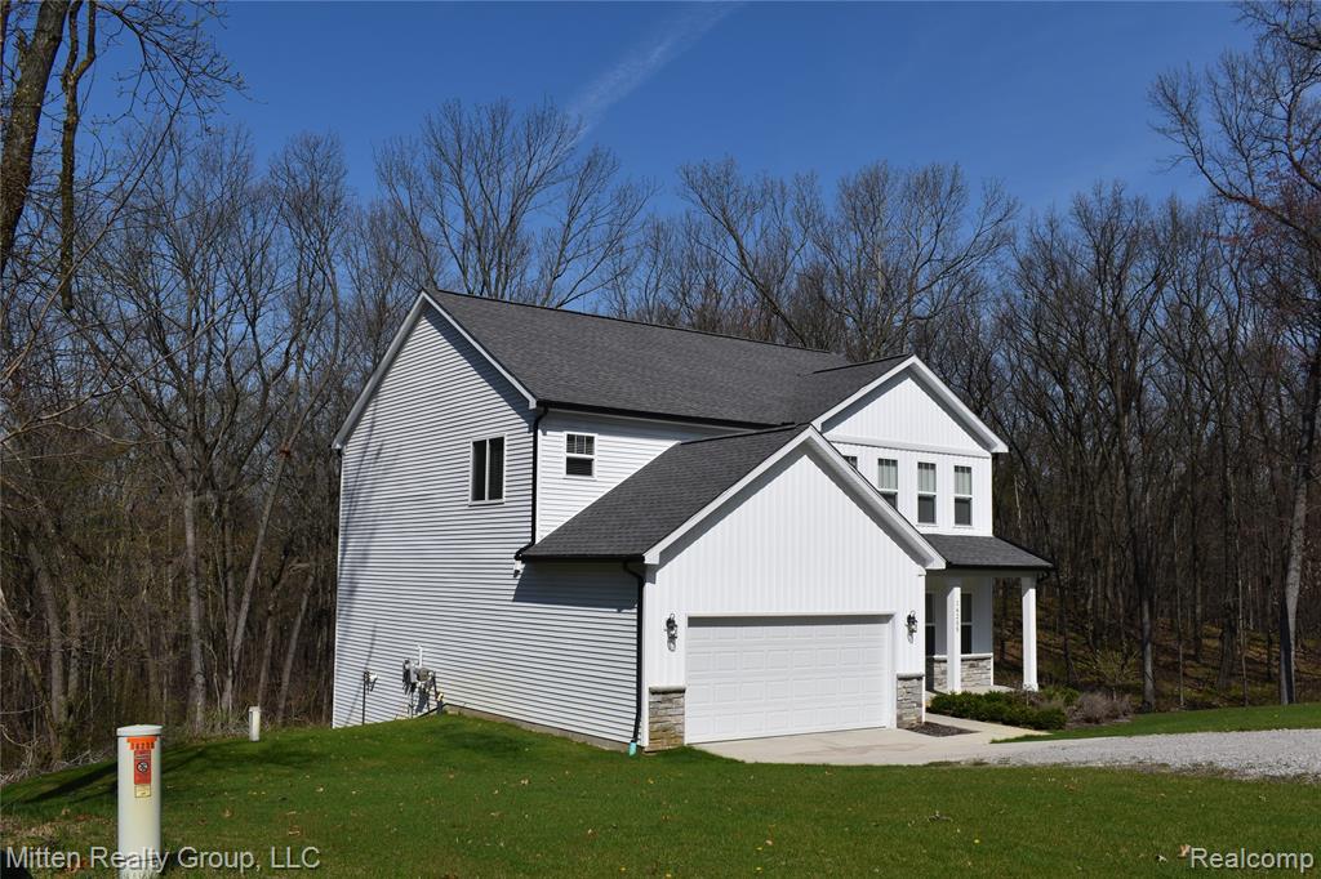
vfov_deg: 39.9
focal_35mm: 33
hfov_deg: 57.2
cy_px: 440
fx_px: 1210
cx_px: 660
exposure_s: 1/400
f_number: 10
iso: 100
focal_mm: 22
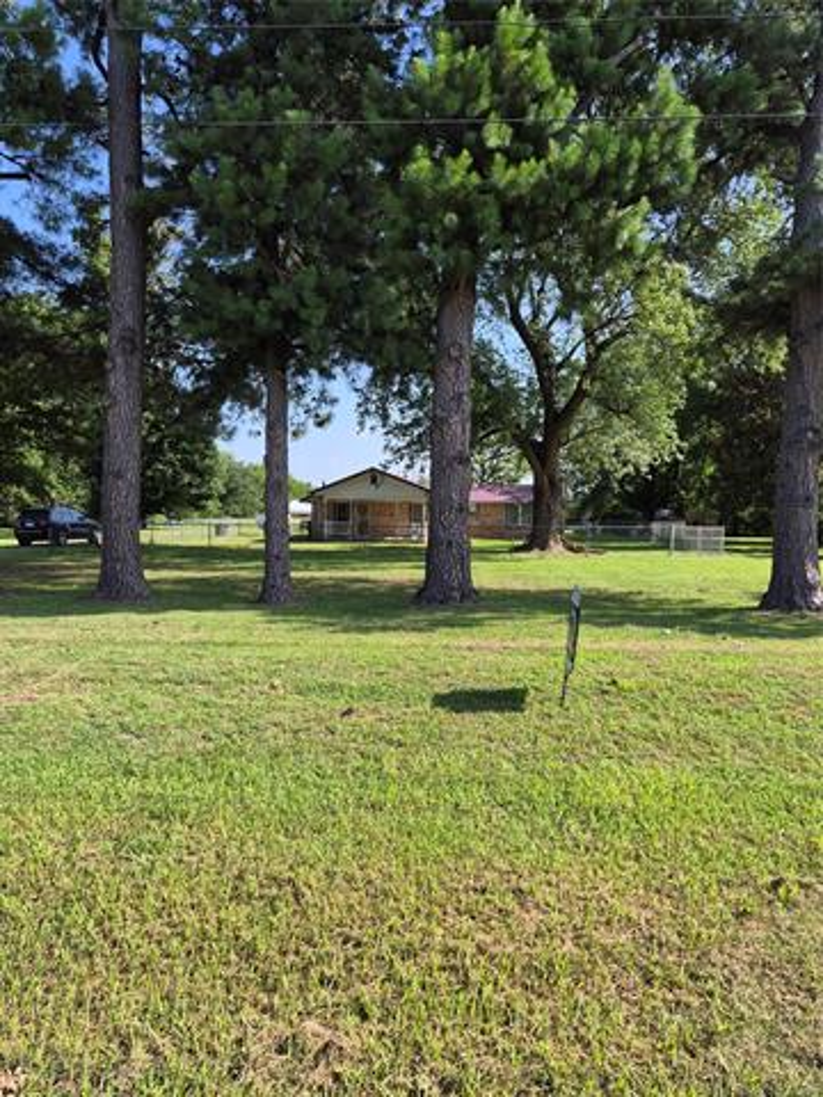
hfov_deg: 58.9
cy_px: 548
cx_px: 412
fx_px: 729
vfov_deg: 73.9
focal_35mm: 23
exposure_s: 1/2560
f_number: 1.8
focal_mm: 5.4
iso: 80
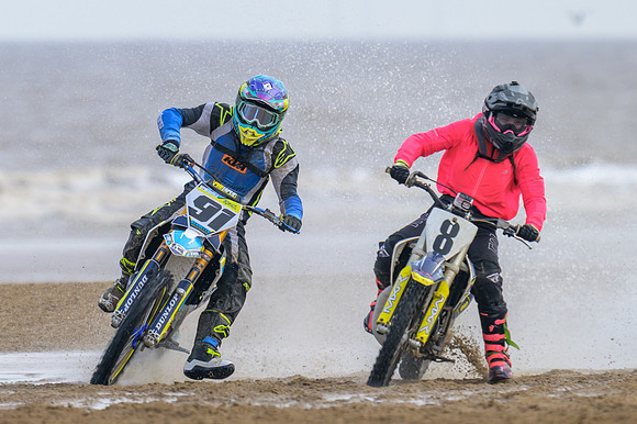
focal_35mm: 1194
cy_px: 243
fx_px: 21107
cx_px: 248
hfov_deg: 1.7
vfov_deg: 1.2
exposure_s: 1/640
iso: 450
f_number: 7.1
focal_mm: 600
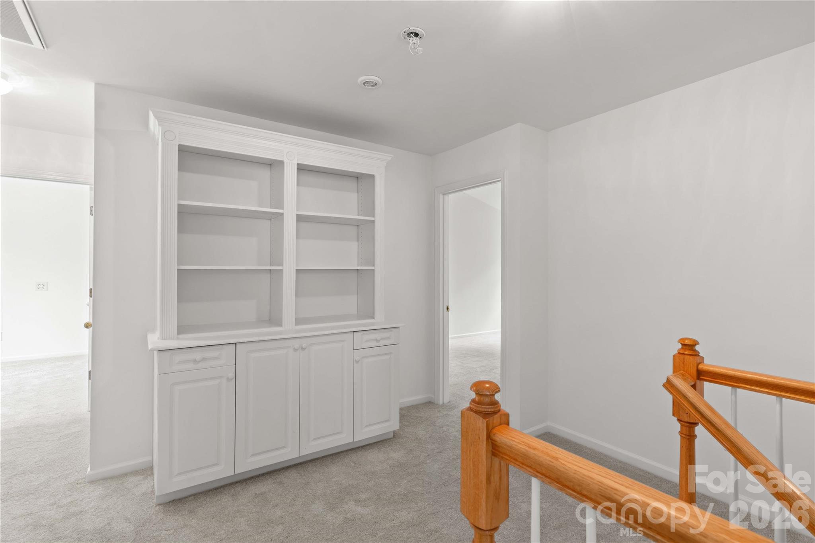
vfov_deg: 73.7
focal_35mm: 16
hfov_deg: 96.7
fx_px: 362
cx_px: 408
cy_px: 272
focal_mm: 16
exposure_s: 1.3
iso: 100
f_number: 8
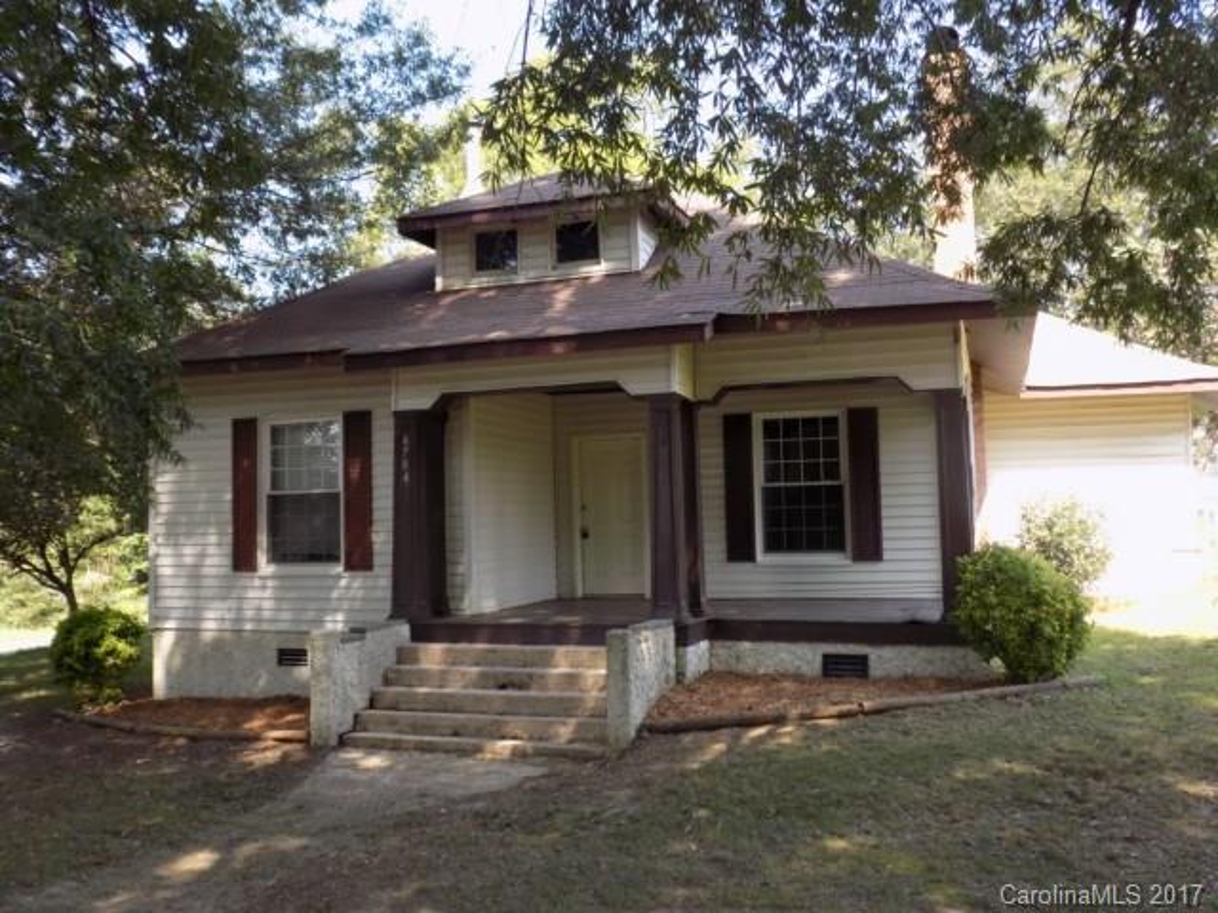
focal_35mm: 30
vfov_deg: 46.8
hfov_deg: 60.0
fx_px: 1056
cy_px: 456
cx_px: 609
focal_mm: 5.3
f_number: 3.3
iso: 80
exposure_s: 1/100
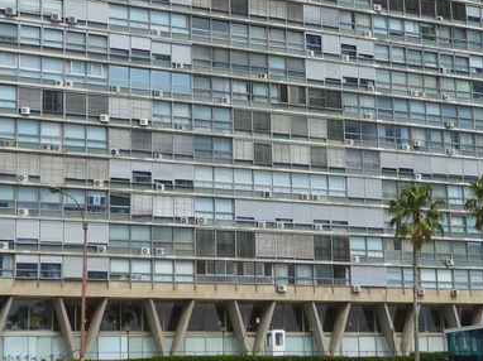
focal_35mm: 88
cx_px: 293
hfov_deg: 22.2
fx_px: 1227
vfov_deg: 16.7
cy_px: 124
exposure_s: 1/1000
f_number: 3.8
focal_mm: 7.2
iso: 80
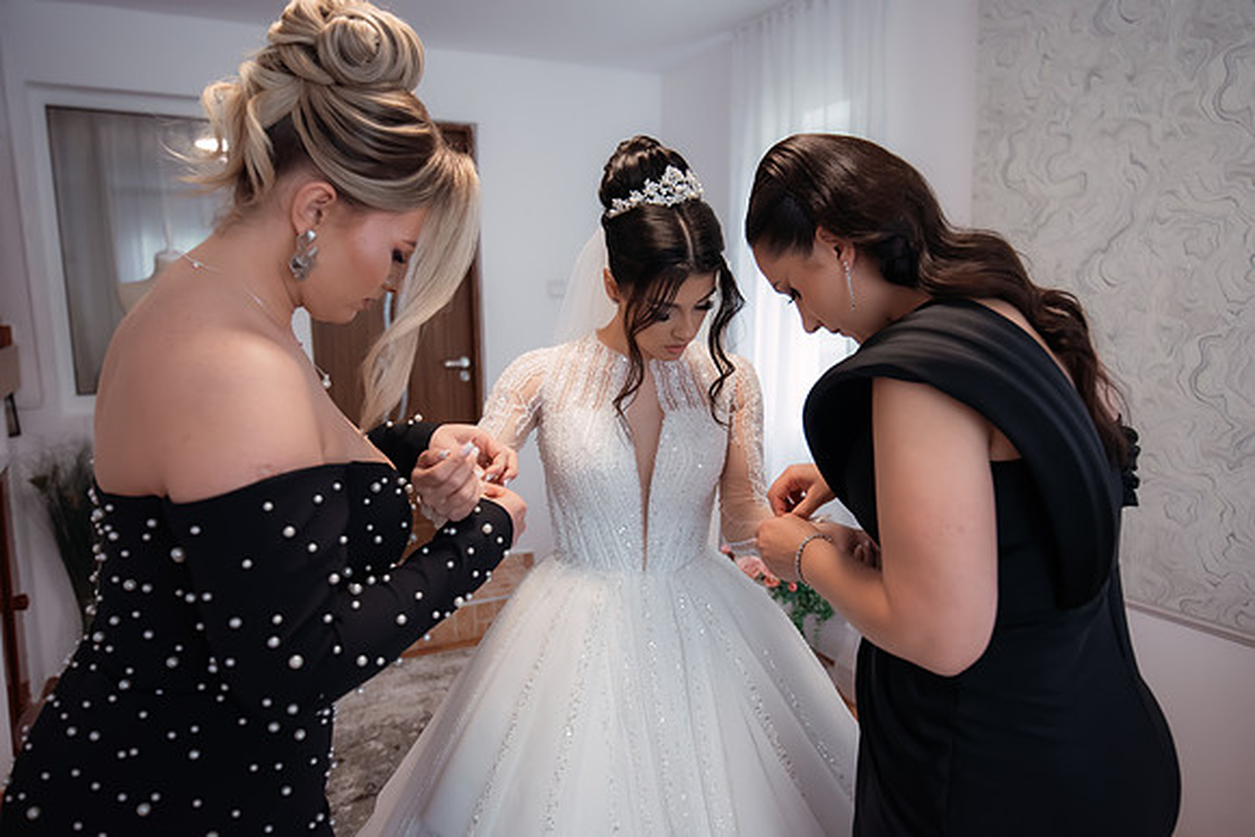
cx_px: 628
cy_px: 418
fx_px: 837
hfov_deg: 73.7
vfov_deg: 53.2
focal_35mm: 24
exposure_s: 1/250
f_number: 2.8
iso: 1600
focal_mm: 24
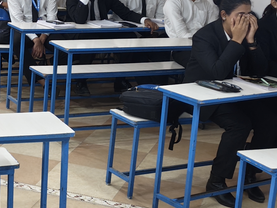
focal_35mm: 94
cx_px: 8
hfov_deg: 20.3
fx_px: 752
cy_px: 66
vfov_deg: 15.7
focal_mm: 5.56
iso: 581
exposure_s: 1/33.3
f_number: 1.88
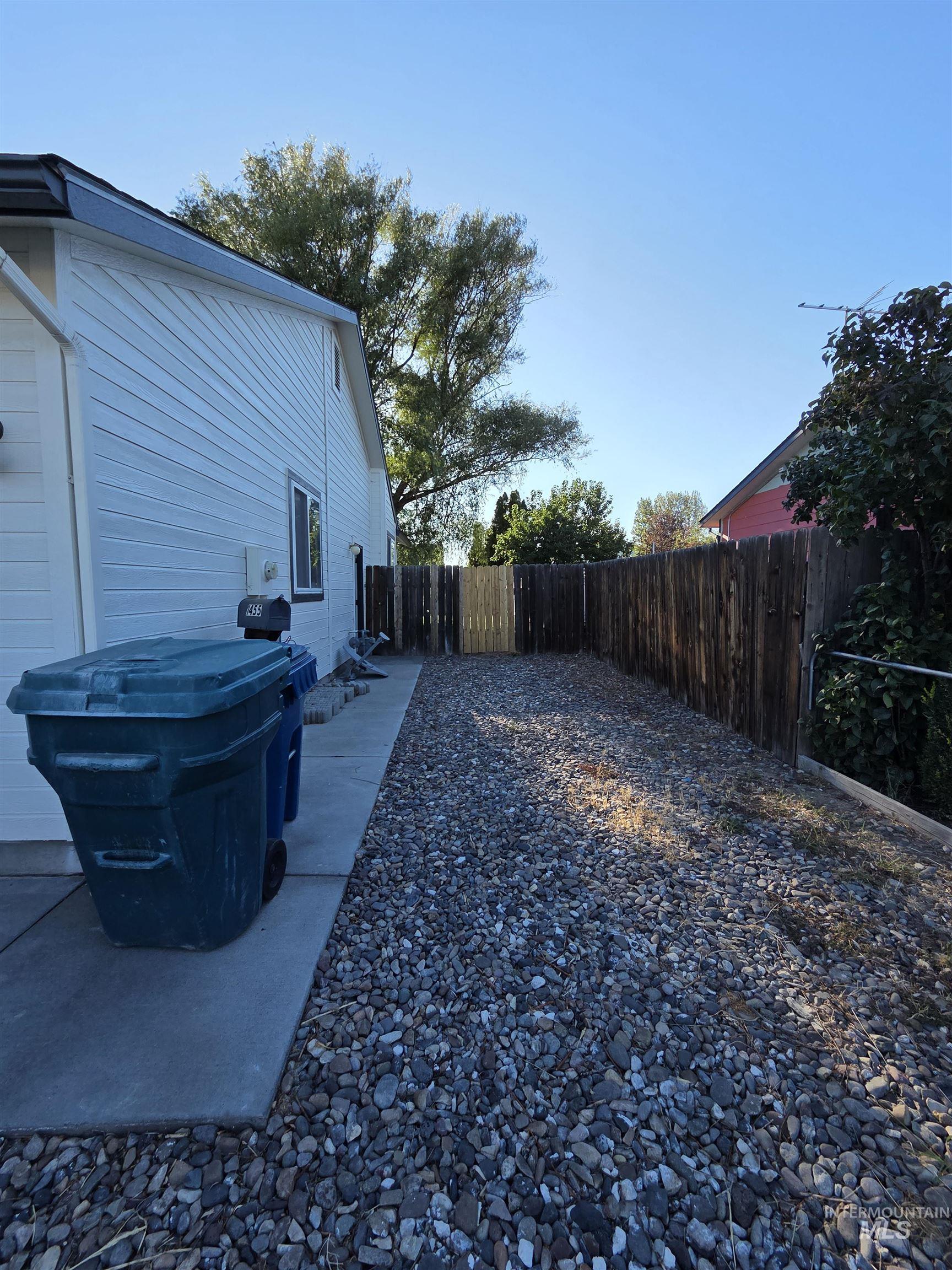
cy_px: 635
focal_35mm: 13
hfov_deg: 89.9
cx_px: 476
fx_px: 477
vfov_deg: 106.2
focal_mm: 2.2
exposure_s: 1/809
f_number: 2.2
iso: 50
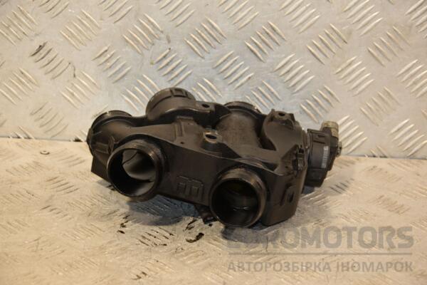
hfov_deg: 19.5
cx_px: 214
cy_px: 142
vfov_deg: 13.0
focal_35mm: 105
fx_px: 1245
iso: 800
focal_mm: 70
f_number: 5.3
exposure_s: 1/125
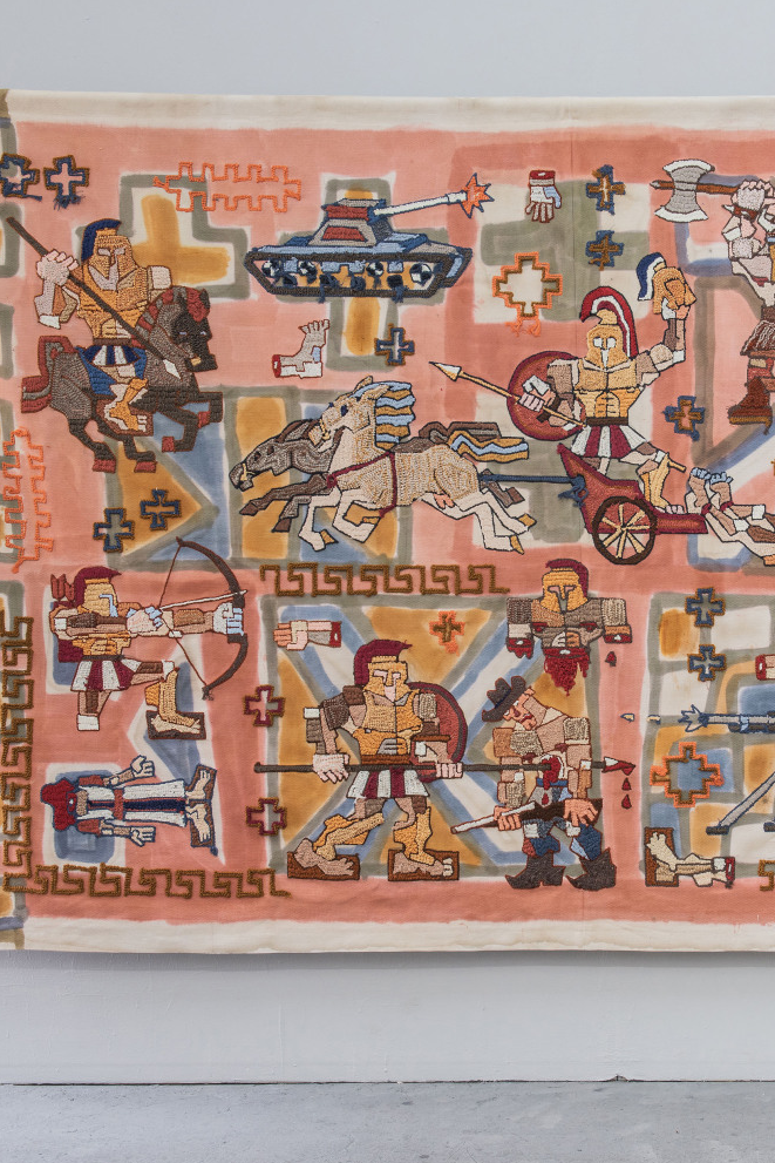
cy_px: 584
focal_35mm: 53
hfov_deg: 25.2
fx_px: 1711
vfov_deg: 37.5
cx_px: 585
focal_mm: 35
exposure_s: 1/3
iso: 200
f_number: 11
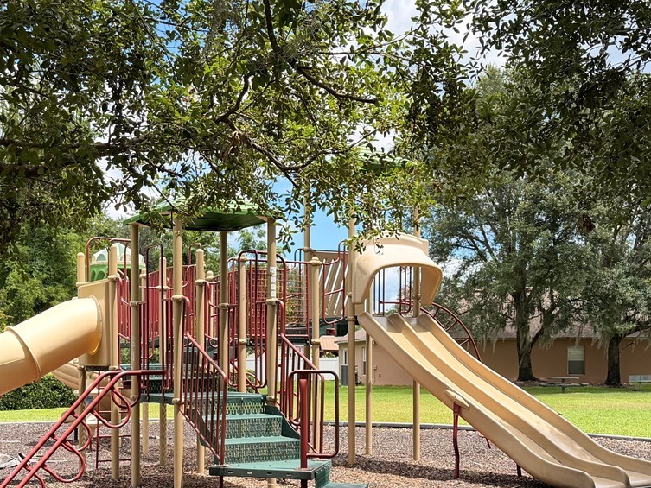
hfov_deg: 37.3
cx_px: 261
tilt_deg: -0.6
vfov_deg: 28.2
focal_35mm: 51
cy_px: 364
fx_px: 959
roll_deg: +0.7
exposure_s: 1/2370
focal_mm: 6.76
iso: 100
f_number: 1.78
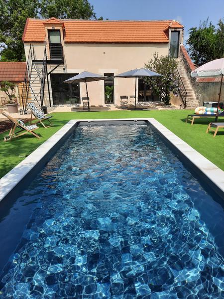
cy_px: 150
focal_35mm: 25
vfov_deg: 69.4
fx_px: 216
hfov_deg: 54.9
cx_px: 112
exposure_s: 1/935
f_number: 2
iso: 32
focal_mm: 4.6
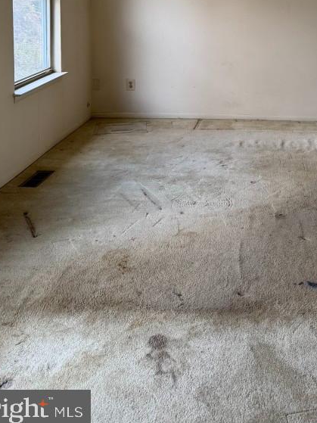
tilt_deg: -5.6
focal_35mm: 44
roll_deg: -1.8
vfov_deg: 39.8
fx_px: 537
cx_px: 256
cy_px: 43
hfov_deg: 31.9
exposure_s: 1/121
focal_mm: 6.76
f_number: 1.78
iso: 200
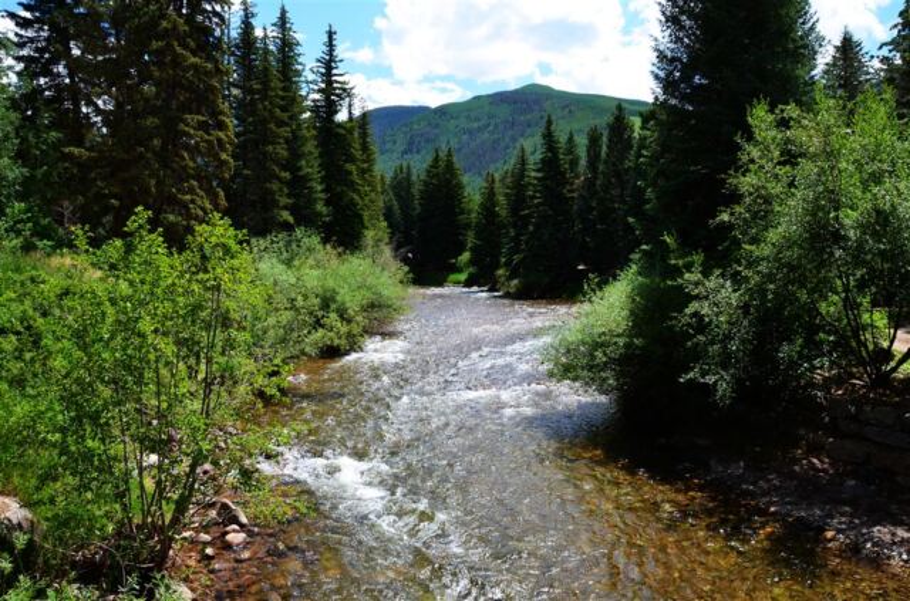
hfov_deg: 67.5
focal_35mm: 27
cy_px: 300
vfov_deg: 47.7
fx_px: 681
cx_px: 455
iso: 125
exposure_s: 1/125
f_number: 11
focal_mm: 18
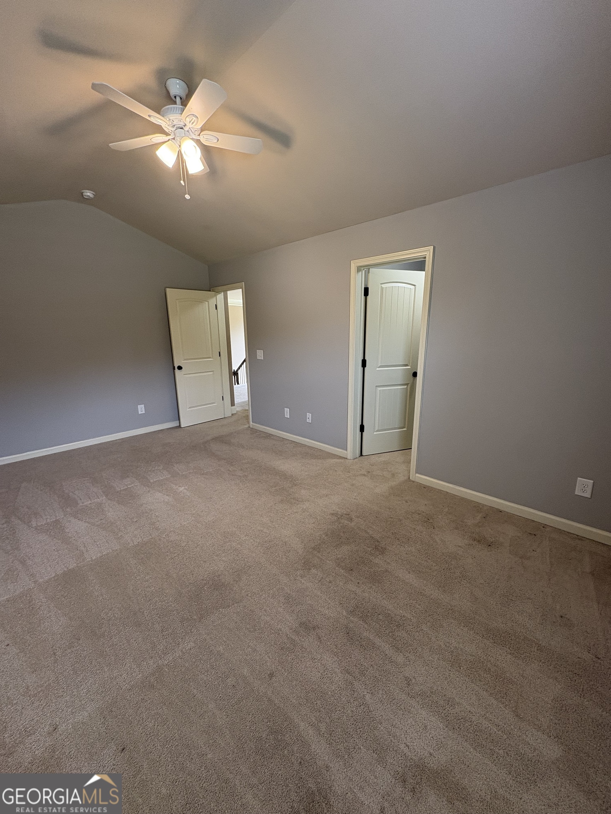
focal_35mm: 14
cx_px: 306
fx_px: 329
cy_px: 407
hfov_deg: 85.7
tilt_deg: -12.4
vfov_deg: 102.1
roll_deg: +0.4
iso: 160
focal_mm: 2.22
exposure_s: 1/60
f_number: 2.2
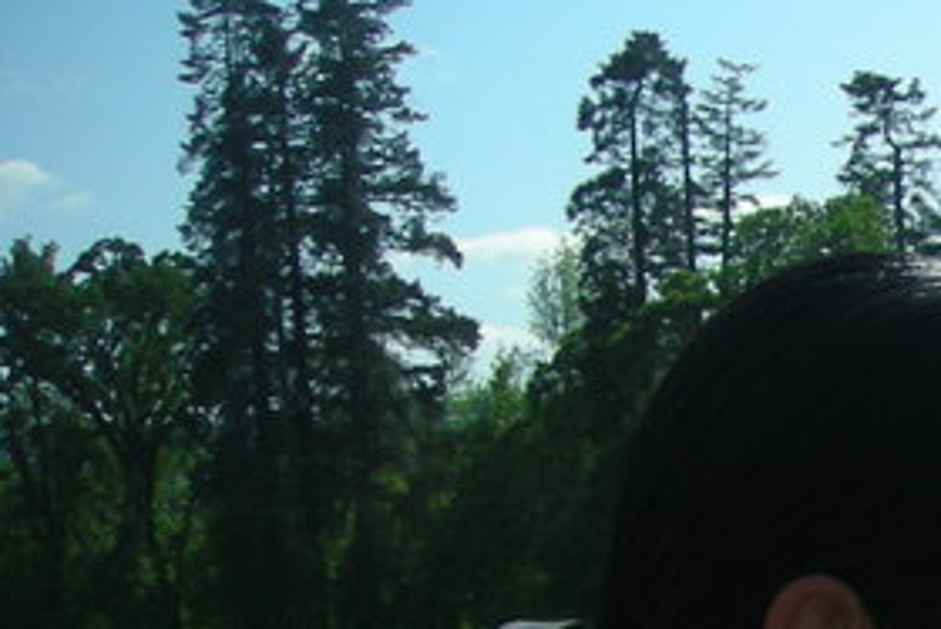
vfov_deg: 9.9
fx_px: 3478
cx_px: 1704
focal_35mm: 133
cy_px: 1019
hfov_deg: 13.7
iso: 50
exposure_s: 1/263
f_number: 5.7
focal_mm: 5.7
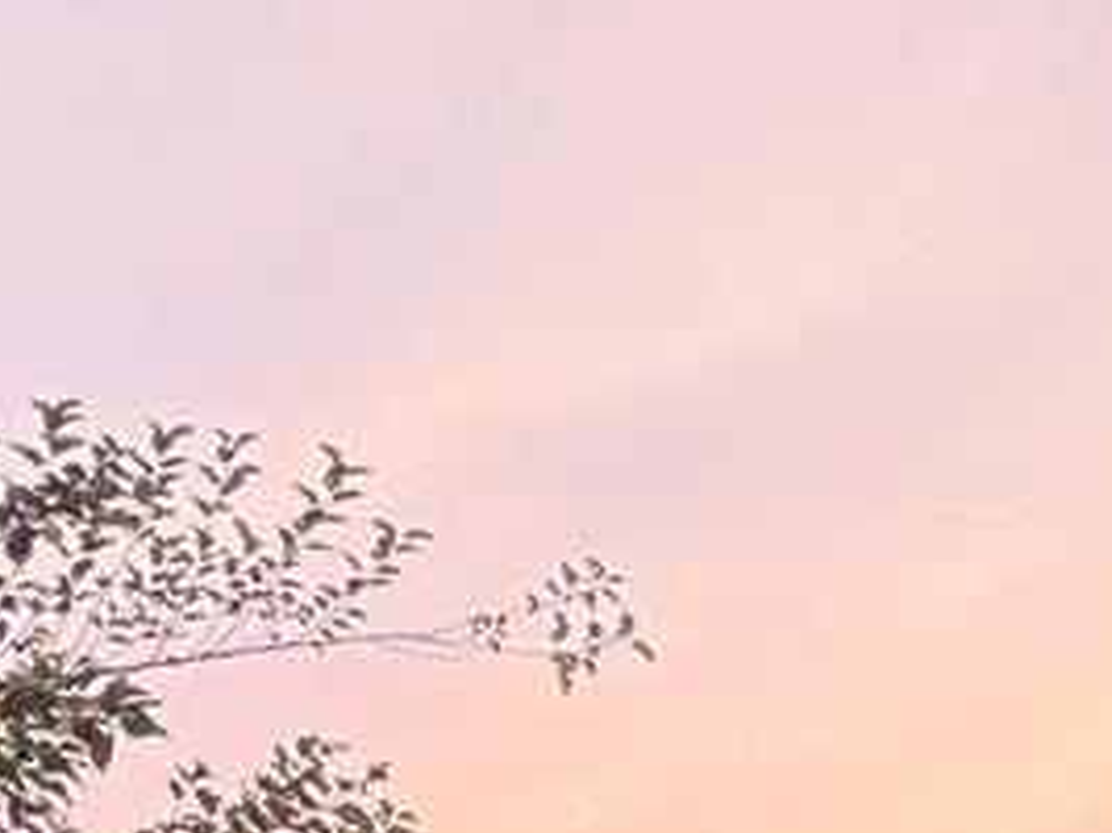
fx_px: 2954
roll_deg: +2.0
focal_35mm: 92
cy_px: 1429
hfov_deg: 18.2
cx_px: -700
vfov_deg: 14.4
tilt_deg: +3.6
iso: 200
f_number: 1.78
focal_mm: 6.76
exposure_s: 1/94
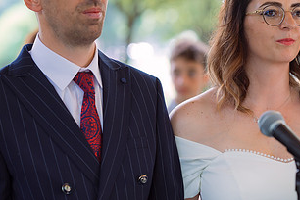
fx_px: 1342
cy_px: 87
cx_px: 197
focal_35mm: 161
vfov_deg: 8.5
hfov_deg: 12.7
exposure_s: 1/250
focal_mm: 85
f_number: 2.5
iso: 800
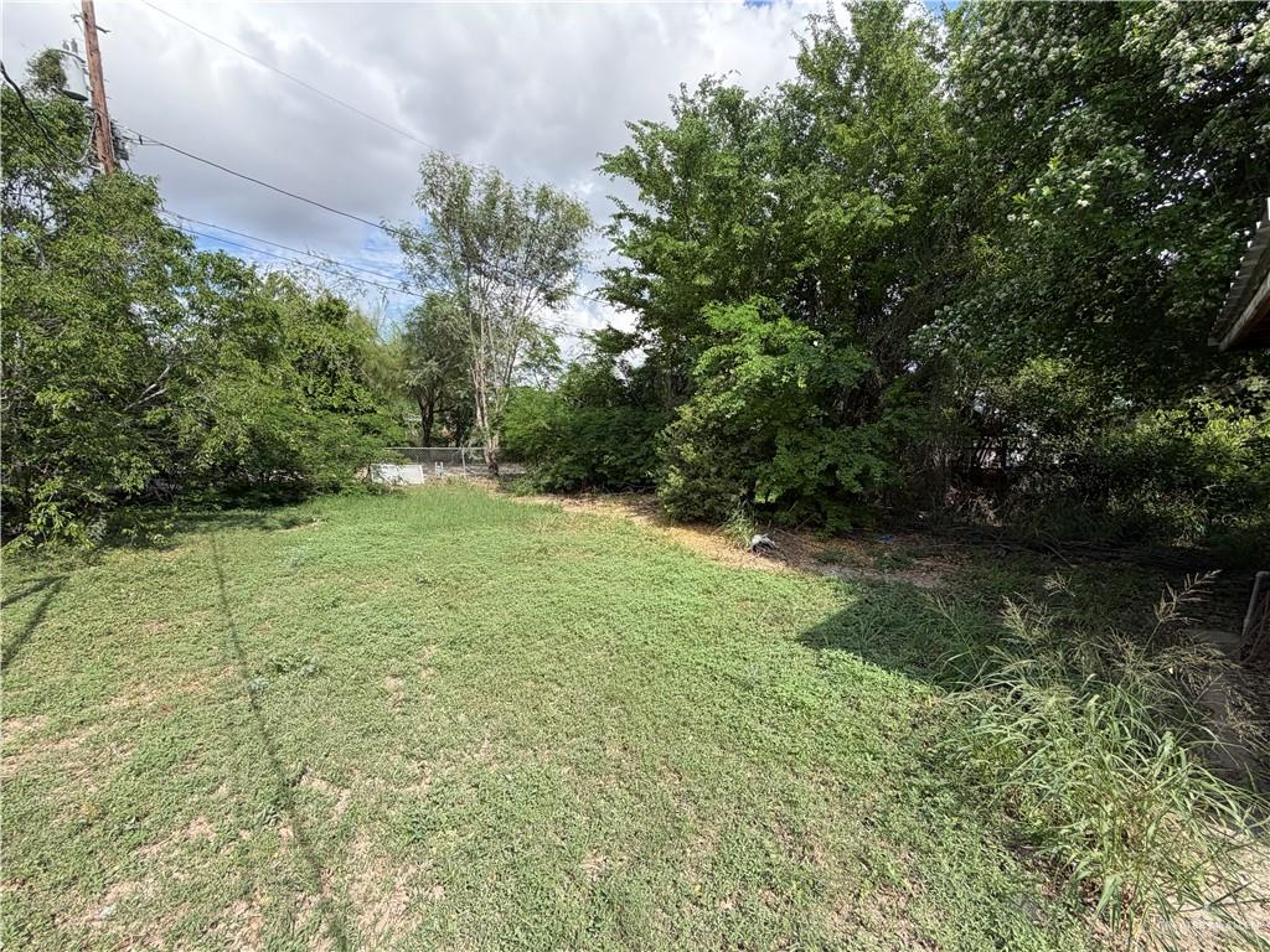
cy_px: 476
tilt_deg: -4.5
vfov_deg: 85.7
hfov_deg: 102.1
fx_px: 514
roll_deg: -1.4
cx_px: 635
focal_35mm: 14
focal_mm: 2.22
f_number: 2.2
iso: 40
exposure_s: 1/734
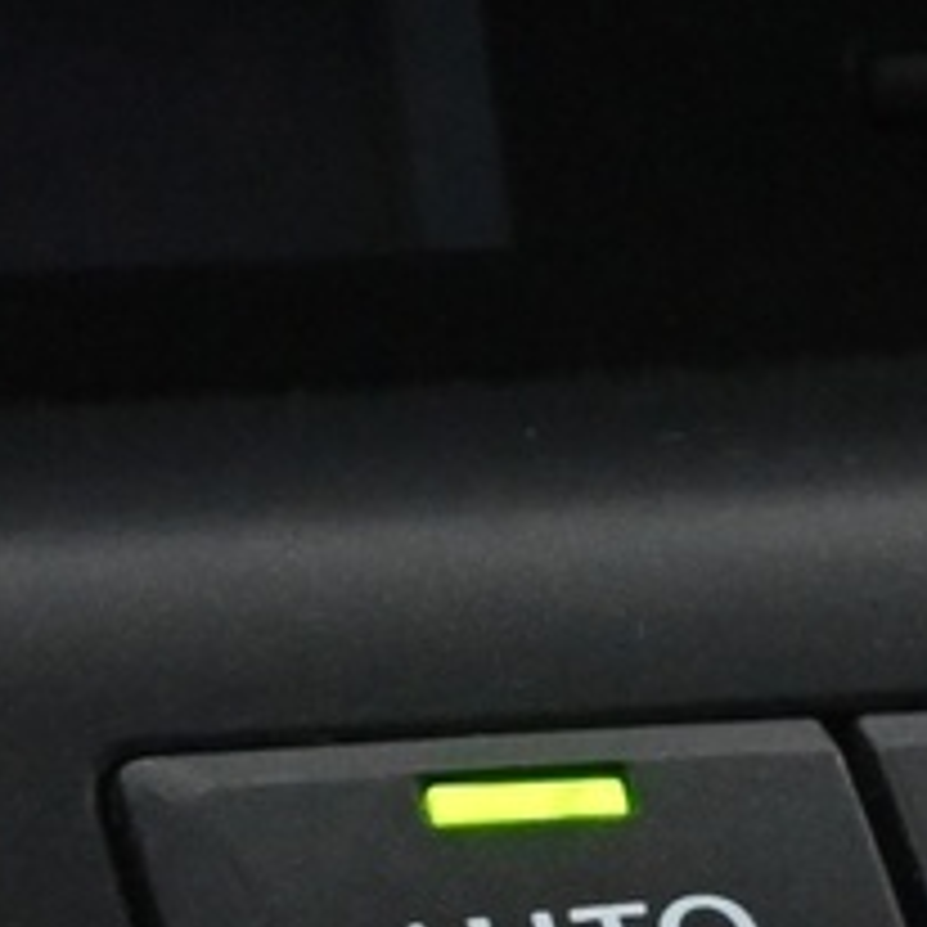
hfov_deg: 4.2
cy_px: 1521
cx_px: 1786
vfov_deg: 4.2
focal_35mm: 411
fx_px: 12463
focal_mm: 41
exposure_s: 1/60
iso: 4000
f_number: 5.6
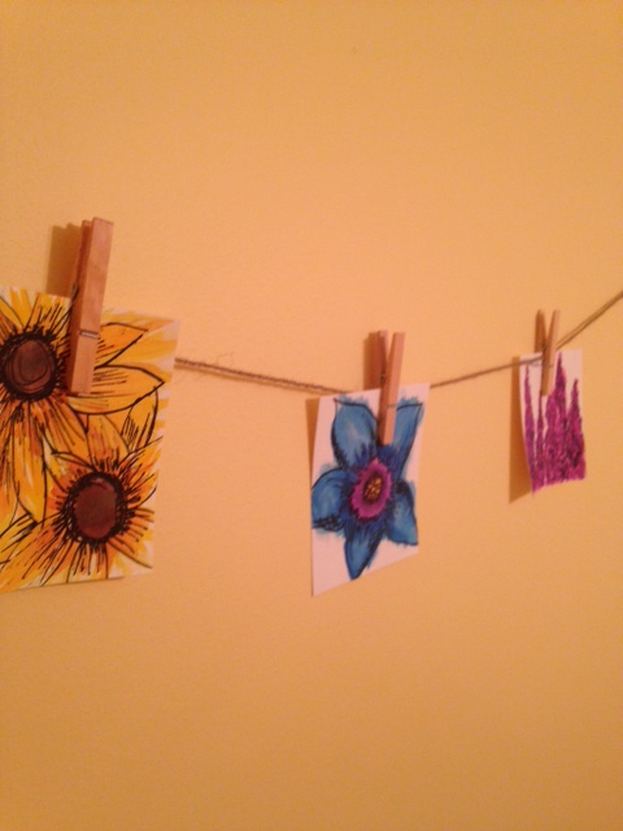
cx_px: 312
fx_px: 792
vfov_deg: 55.4
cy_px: 416
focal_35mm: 33
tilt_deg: -6.2
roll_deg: -0.5
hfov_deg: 42.9
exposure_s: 1/20
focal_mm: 4.12
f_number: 2.4
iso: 125
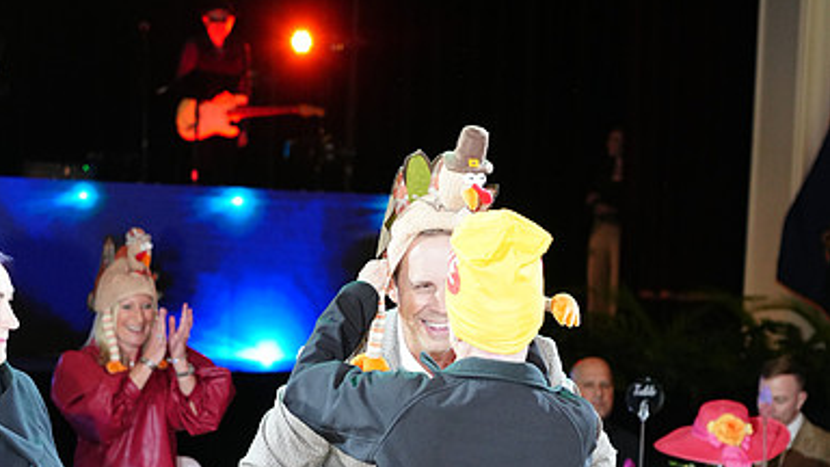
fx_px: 2509
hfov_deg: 18.8
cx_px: 414
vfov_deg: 10.4
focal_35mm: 114
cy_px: 601
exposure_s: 1/250
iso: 2500
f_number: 4
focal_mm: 72
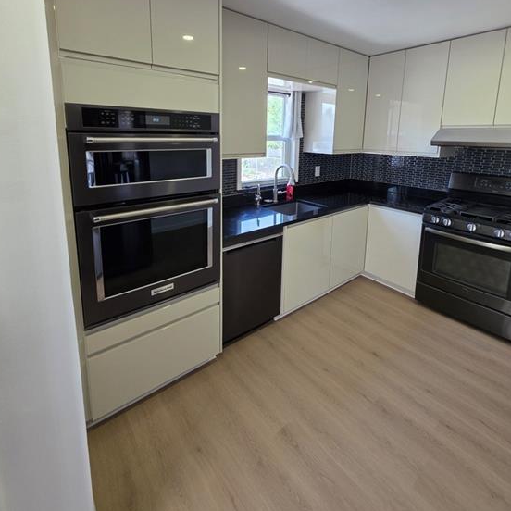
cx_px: 254
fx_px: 267
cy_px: 181
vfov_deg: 85.1
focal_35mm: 16
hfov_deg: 87.4
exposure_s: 1/120
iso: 160
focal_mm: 2.2
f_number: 1.9
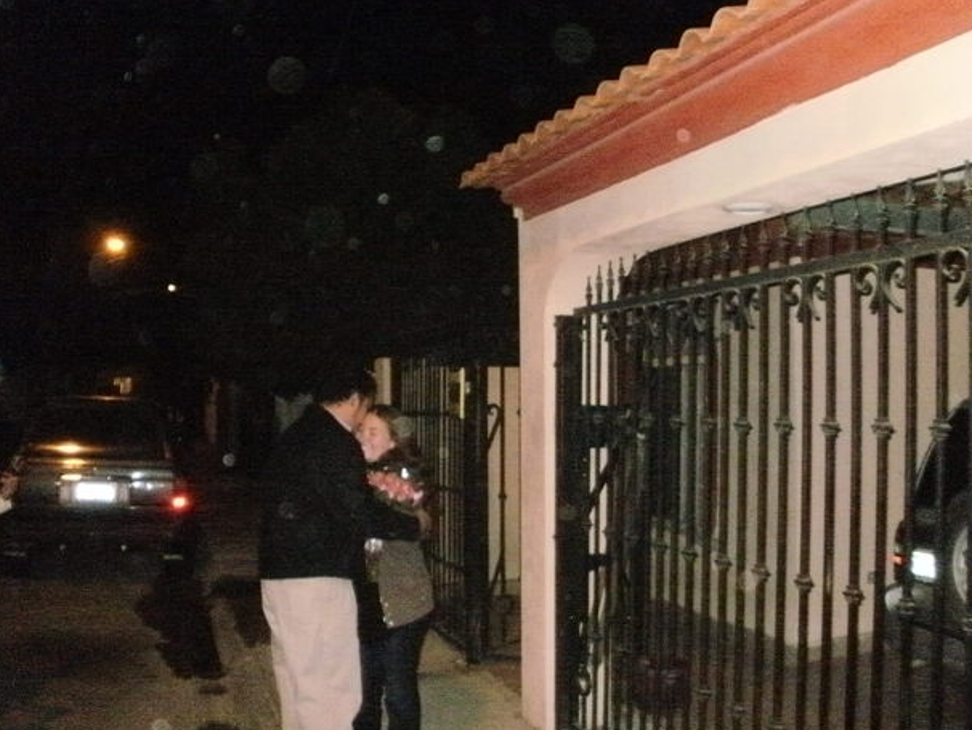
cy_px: 380
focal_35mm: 38
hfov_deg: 48.9
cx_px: 504
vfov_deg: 37.7
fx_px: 1067
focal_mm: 6.3
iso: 800
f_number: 3.5
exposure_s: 1/30
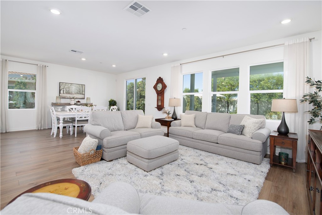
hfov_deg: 96.7
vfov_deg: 73.8
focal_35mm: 16
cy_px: 108
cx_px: 161
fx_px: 143
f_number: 7.1
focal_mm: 16
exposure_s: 1/160
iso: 320
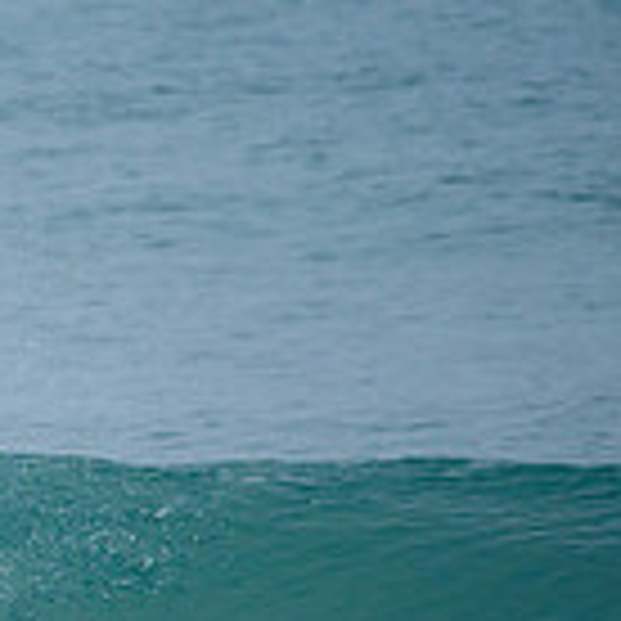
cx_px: -657
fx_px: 34930
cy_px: 475
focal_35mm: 1721
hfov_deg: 1.0
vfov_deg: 1.0
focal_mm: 480
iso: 560
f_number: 5.6
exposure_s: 1/2000
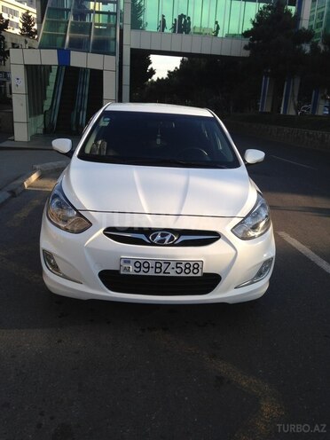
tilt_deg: -17.1
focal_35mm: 33
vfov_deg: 55.4
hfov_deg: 42.9
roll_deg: -5.8
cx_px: 165
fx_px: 419
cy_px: 220
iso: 50
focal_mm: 4.12
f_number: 2.4
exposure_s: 1/547
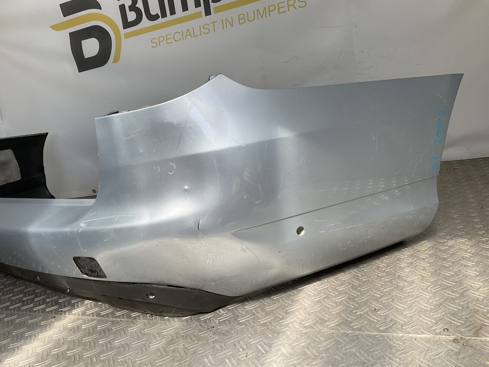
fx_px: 410
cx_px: 244
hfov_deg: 61.7
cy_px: 184
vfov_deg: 48.2
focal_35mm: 29
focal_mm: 3
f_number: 1.8
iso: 16
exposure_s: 1/551
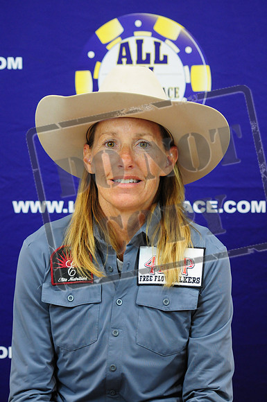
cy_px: 201
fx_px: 1172
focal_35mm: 105
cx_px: 134
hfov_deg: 13.0
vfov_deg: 19.5
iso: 1250
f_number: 4
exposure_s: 1/125
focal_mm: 70
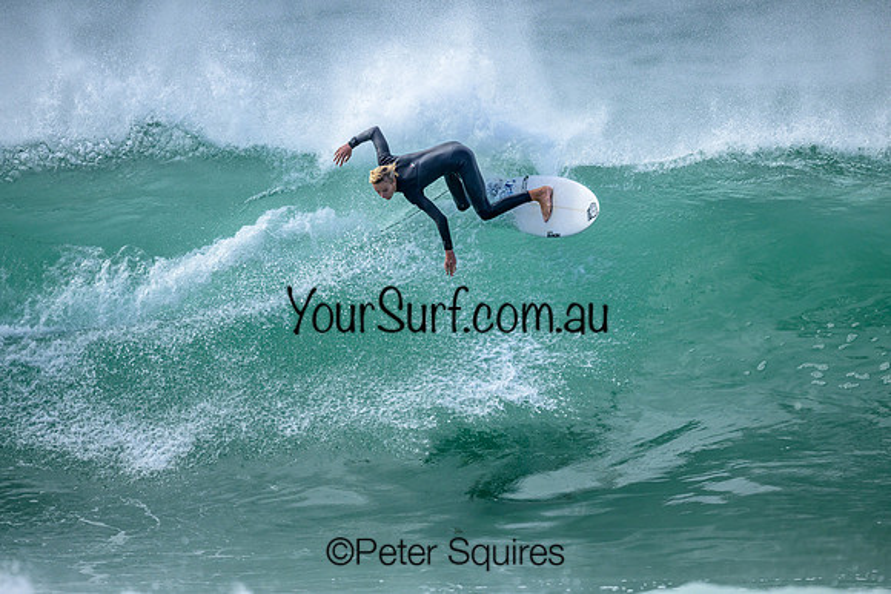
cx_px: 450
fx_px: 19993
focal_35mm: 808
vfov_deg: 1.7
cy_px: 294
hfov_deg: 2.6
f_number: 6.3
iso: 400
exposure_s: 1/2000
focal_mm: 800
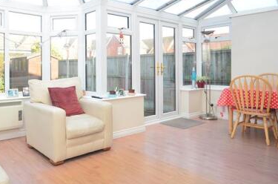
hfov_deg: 60.7
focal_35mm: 29
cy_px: 68
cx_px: 72
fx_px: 222
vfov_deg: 44.5
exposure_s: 1/200
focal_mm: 11
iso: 640
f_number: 8
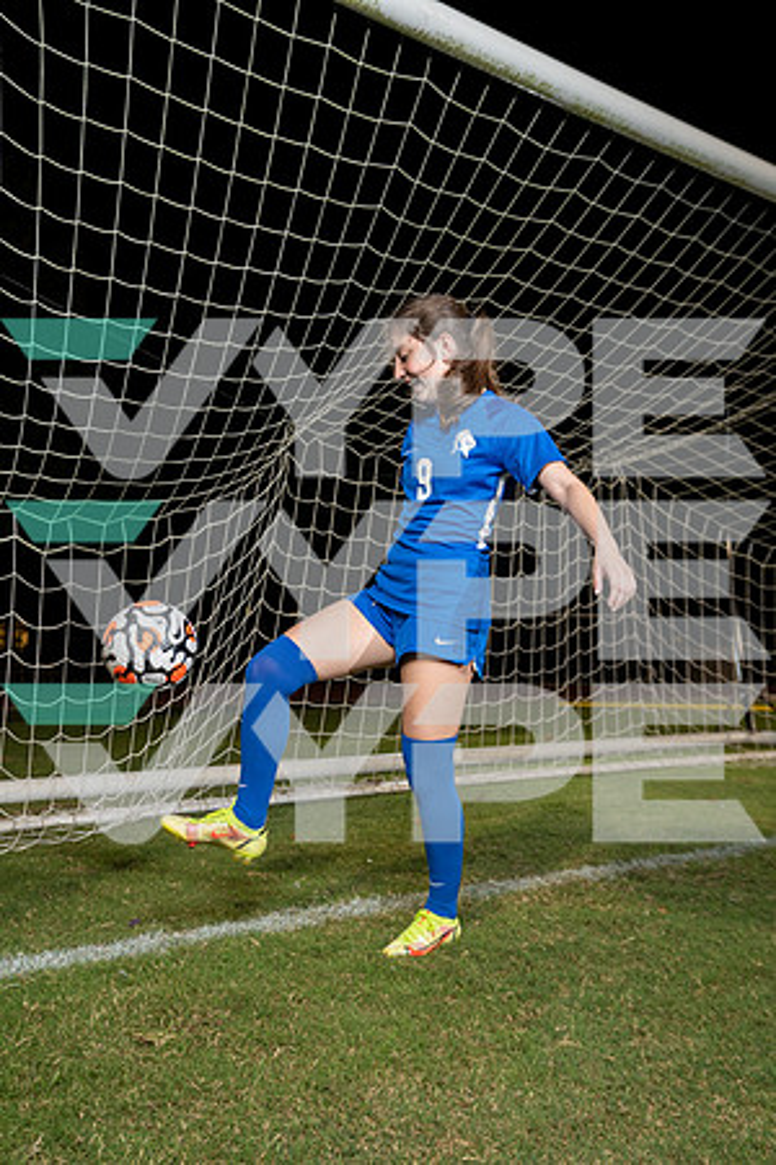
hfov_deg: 36.9
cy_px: 582
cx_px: 388
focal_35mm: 36
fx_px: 1164
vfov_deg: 53.1
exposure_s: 1/125
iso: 640
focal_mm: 36
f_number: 4
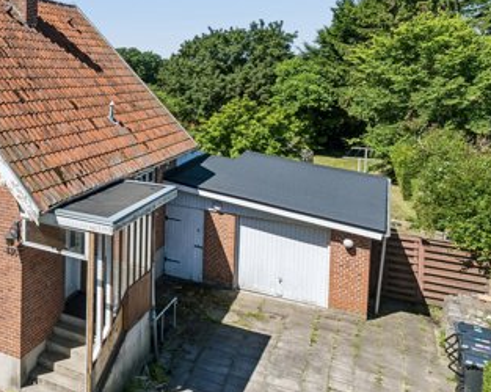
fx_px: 523
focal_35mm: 36
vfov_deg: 41.0
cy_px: 162
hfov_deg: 41.5
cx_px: -31
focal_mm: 10
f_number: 8
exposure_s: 1/800
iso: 250
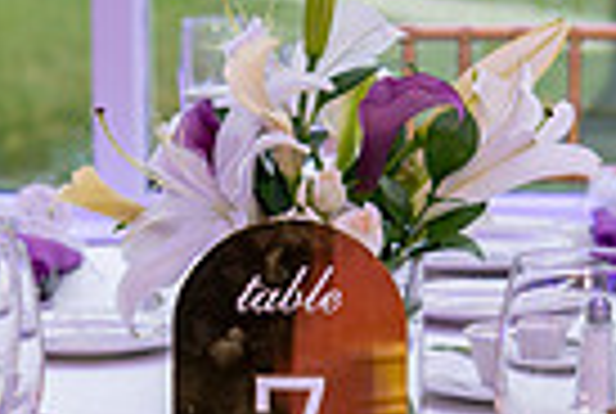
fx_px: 3430
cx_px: 292
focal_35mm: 200
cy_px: 349
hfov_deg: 10.3
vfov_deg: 6.9
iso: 400
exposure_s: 1/80
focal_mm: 45
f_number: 4
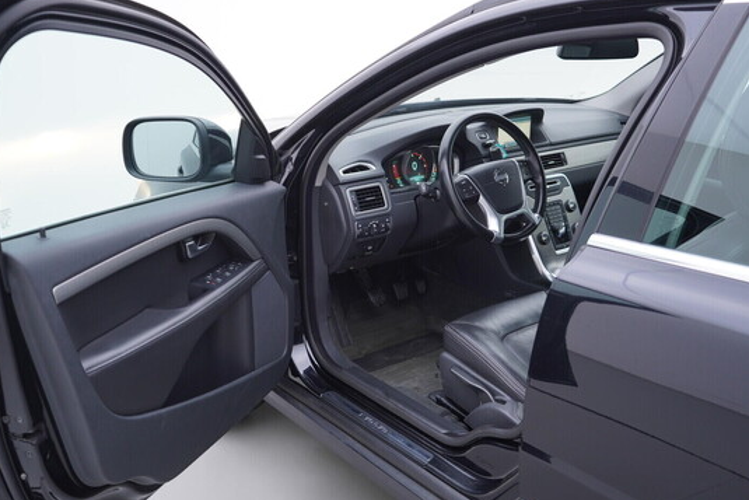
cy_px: 250
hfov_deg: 51.9
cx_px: 365
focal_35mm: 37
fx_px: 770
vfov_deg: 36.0
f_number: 3.2
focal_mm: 24
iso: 125
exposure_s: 1/50
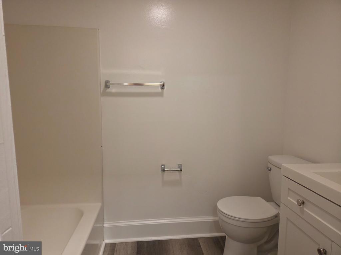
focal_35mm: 23
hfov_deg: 73.9
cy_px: 128
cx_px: 170
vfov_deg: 58.9
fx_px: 227
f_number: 1.8
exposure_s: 1/120
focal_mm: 5.4
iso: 320
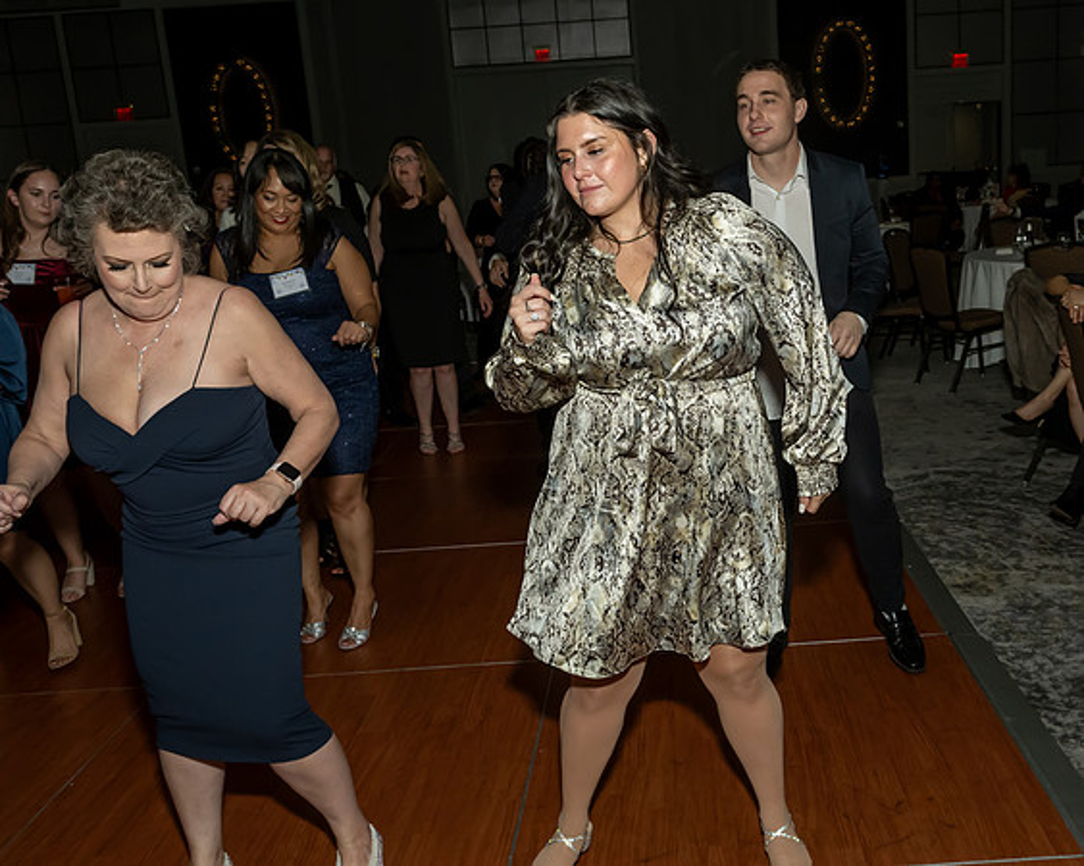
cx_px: 679
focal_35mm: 35
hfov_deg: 50.7
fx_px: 1130
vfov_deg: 41.9
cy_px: 415
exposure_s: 1/250
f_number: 8
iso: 1000
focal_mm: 20
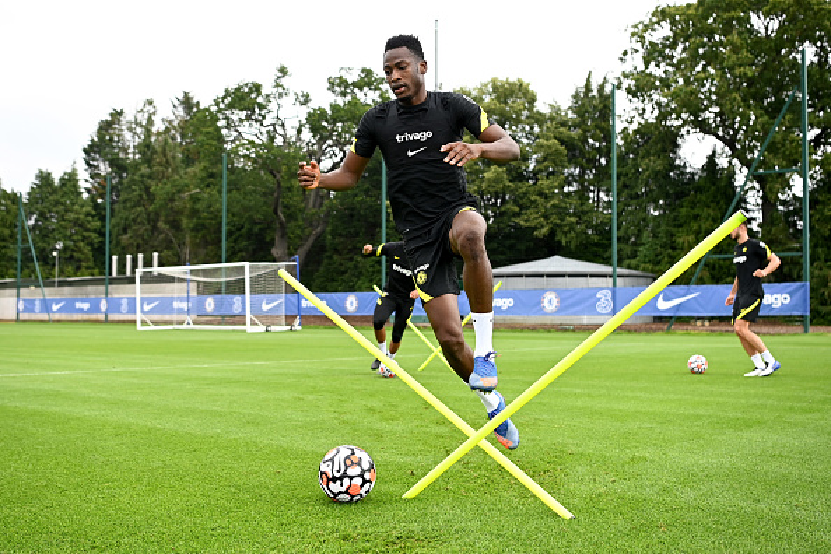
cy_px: 277
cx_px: 416
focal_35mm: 34
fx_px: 785
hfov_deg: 55.8
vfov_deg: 38.9
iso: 400
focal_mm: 34
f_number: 4.5
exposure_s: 1/1600
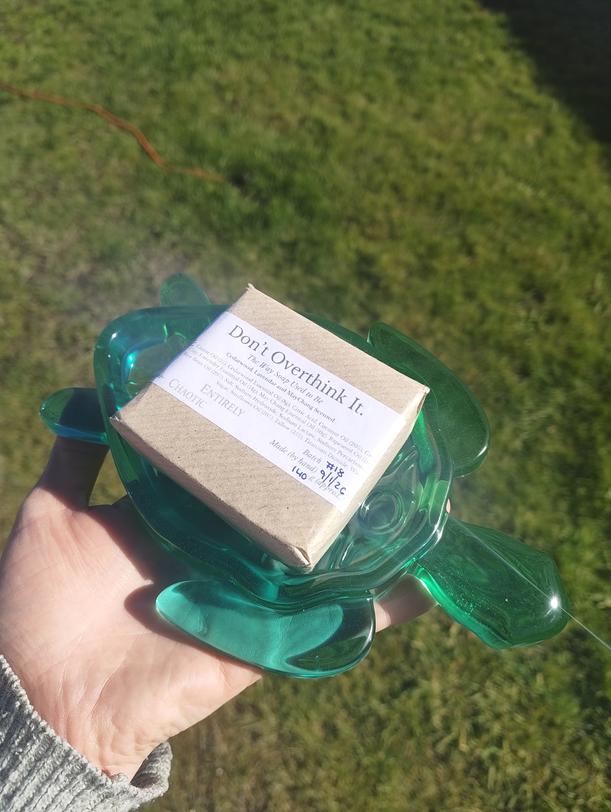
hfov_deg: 56.9
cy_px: 406
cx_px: 306
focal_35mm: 24
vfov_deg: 71.5
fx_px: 563
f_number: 1.88
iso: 50
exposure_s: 1/1089
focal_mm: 5.56
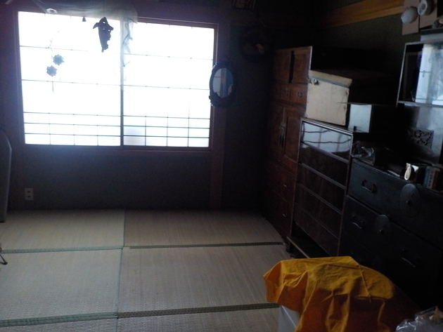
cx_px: 222
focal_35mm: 30
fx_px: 384
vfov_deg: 46.8
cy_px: 166
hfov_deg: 59.9
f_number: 3.3
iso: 400
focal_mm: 4.1
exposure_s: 1/10
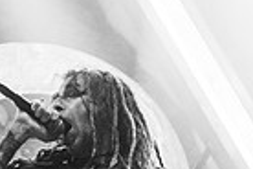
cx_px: 64
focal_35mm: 365
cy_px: 127
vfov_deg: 3.8
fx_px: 2565
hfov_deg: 5.6
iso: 3200
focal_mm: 70
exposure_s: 1/320
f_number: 3.2
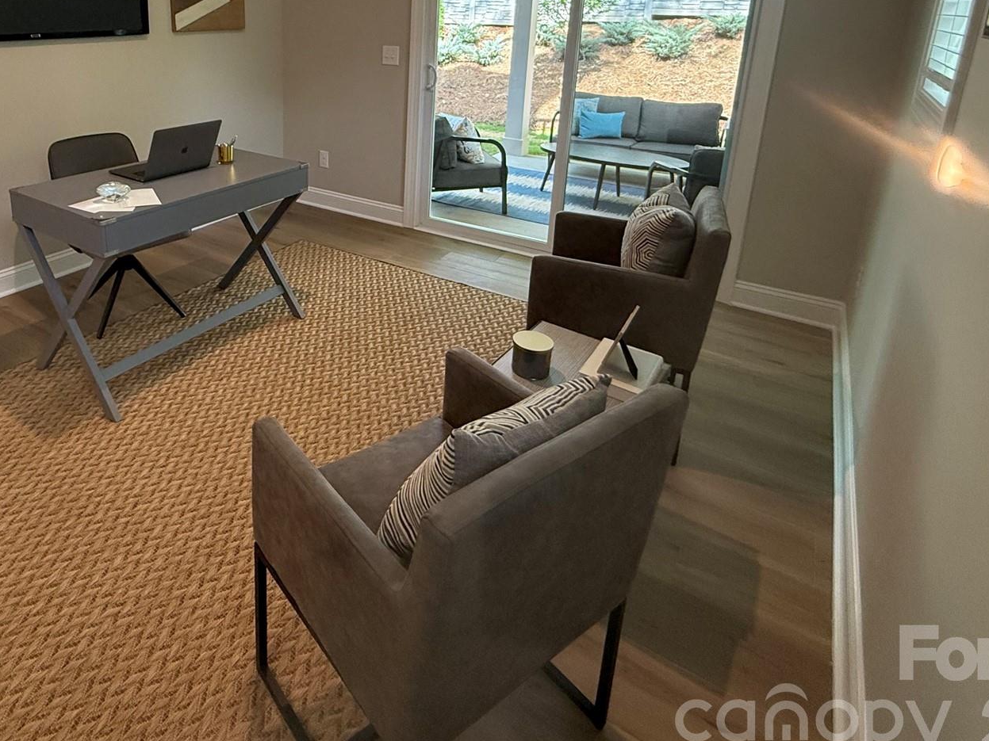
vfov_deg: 55.6
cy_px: 172
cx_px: 340
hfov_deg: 72.0
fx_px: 657
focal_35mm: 23
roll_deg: -1.8
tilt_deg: -14.6
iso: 250
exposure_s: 1/120
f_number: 2.2
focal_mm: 2.22
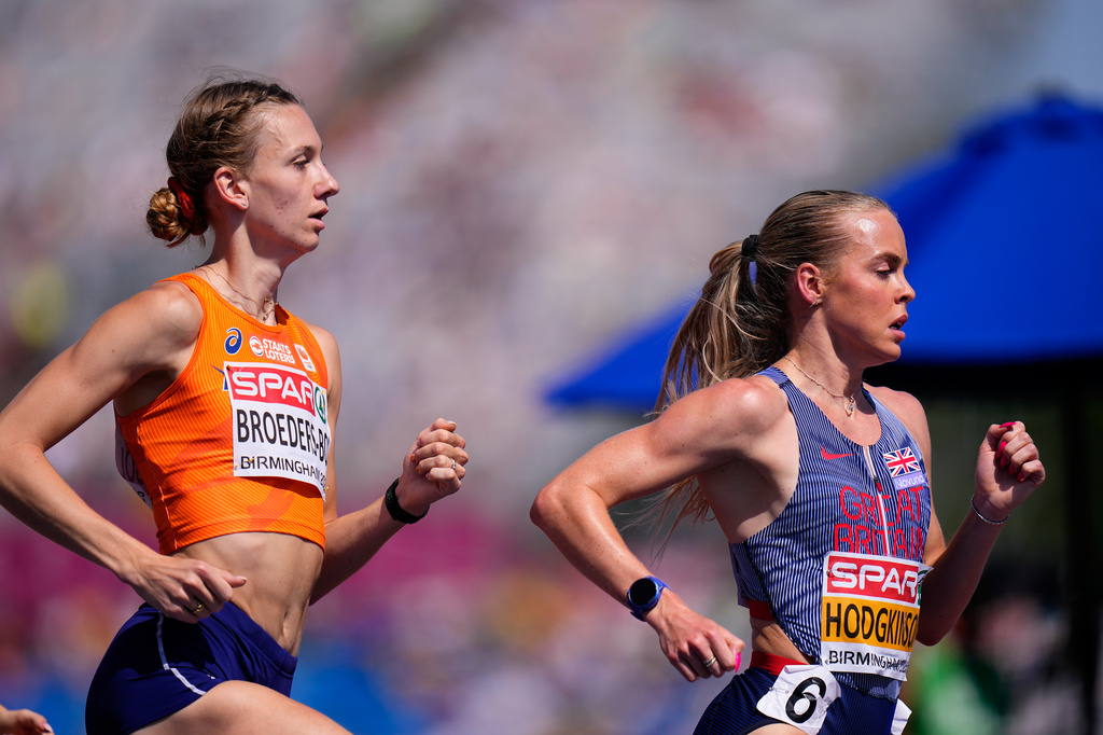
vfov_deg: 3.4
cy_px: 368
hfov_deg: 5.2
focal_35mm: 400
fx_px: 12251
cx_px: 552
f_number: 2.8
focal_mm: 400
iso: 100
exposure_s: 1/3200
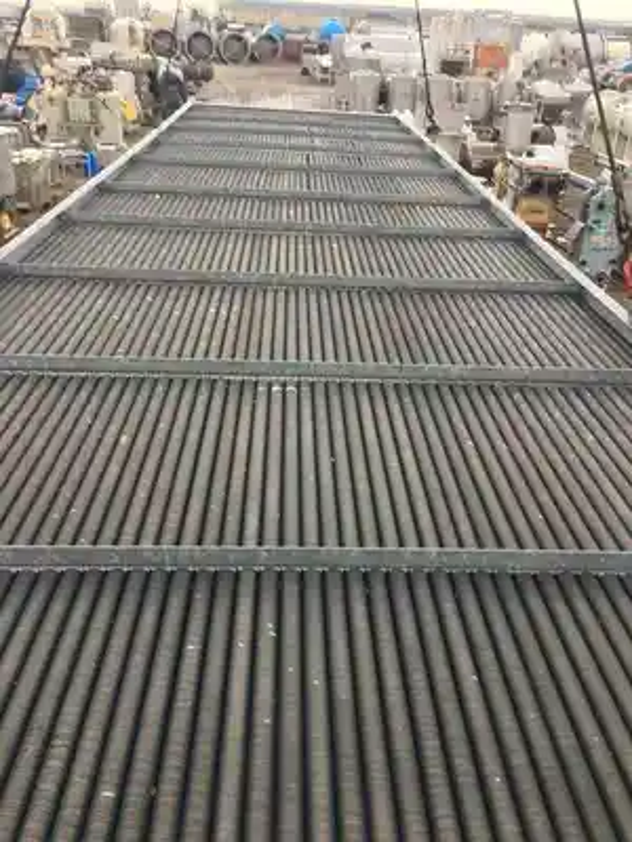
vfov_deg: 61.7
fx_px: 706
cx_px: 316
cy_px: 421
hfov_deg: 48.2
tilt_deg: -27.0
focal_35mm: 29
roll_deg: -3.9
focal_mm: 4.15
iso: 25
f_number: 2.2
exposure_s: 1/60
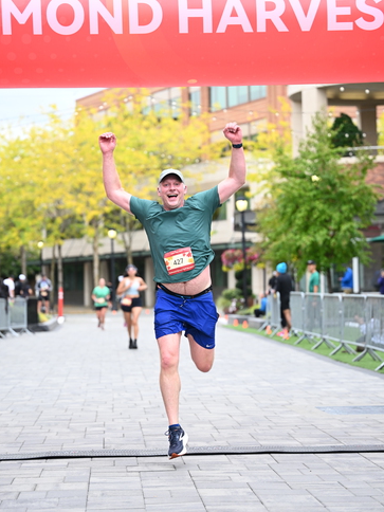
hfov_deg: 15.7
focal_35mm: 94
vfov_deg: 20.9
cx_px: 193
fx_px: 1390
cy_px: 249
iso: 640
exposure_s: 1/1600
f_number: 2.8
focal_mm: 86
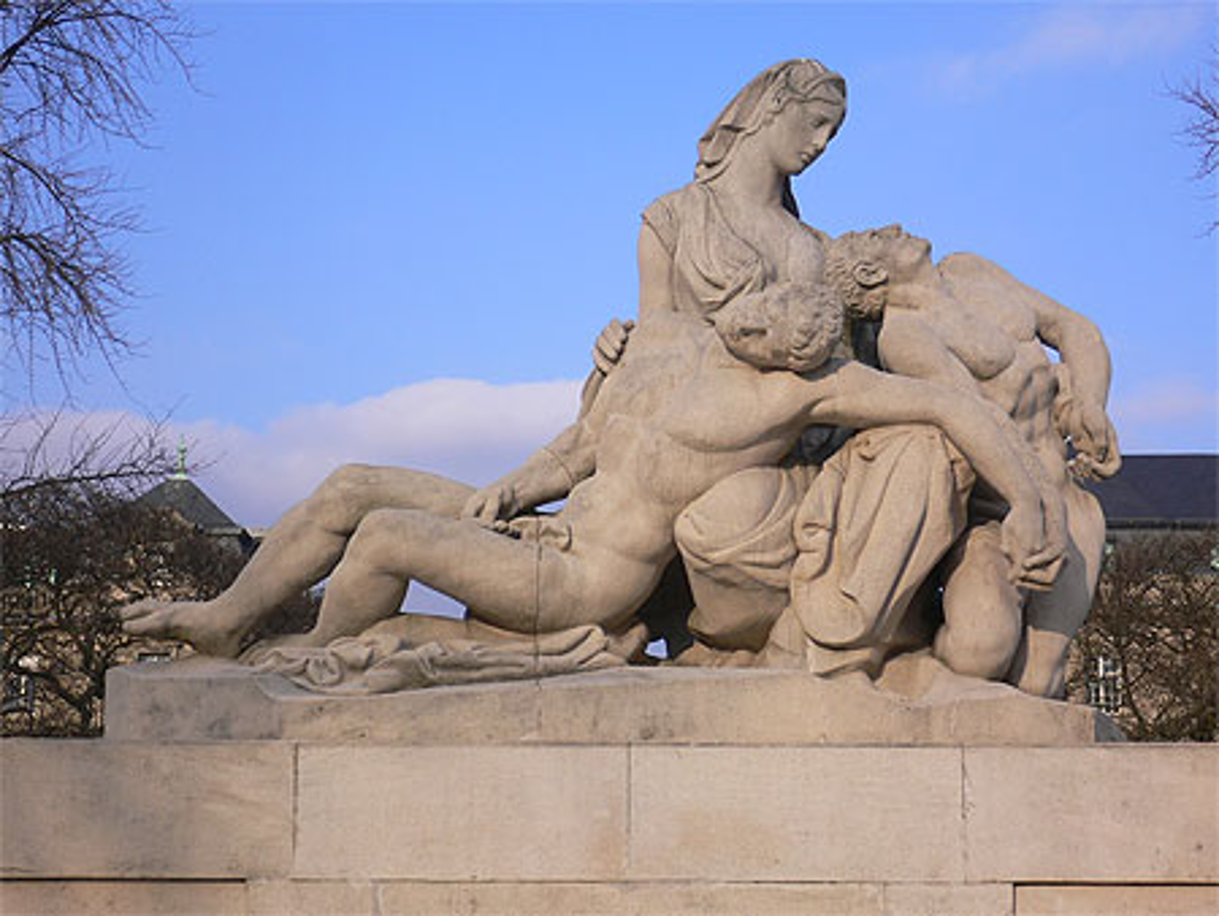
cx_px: 610
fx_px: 2325
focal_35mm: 66
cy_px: 458
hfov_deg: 29.4
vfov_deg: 22.3
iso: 80
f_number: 4
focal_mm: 11
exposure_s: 1/500
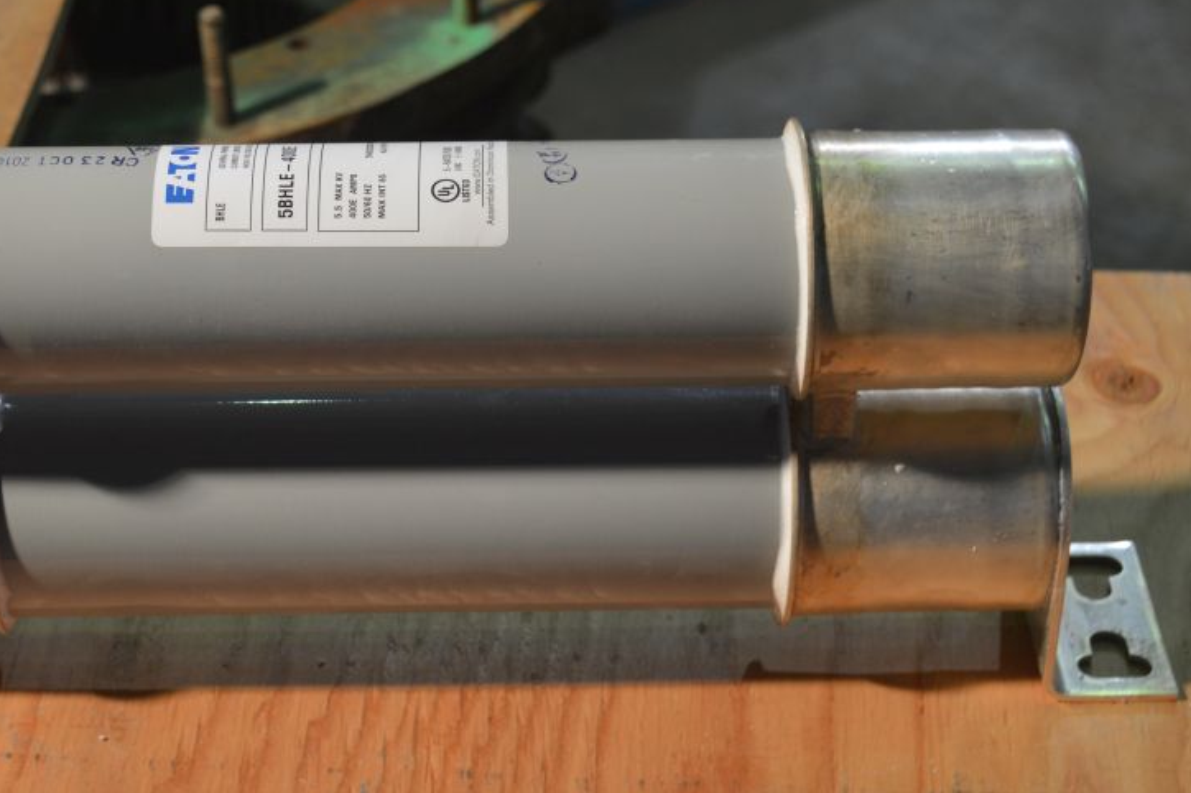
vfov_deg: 15.7
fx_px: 2877
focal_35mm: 87
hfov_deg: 23.3
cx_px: 393
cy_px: 448
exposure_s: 1/25
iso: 400
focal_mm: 42
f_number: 5
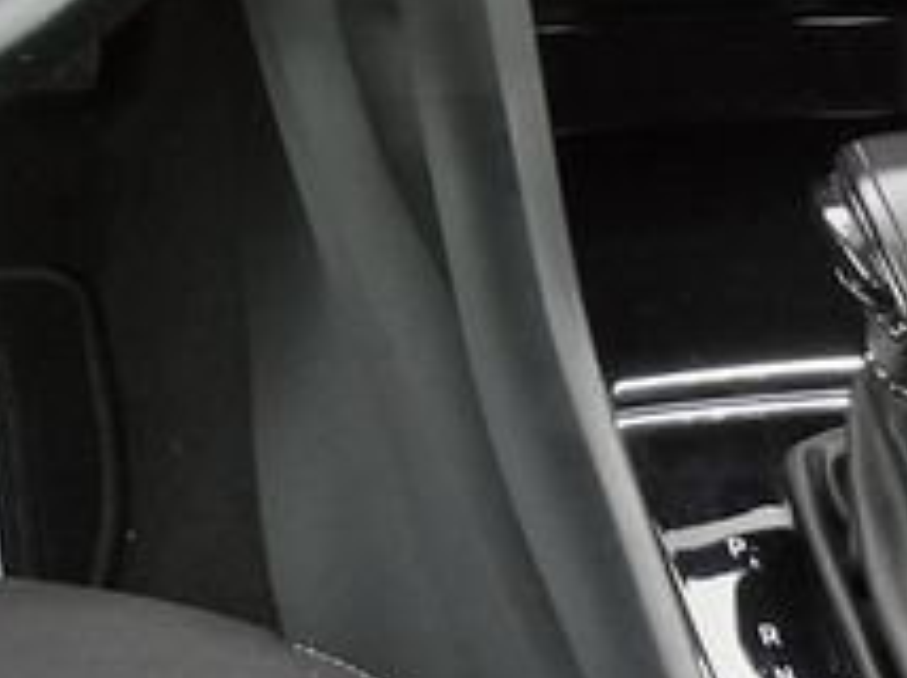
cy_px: -182
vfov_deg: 12.5
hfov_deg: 16.6
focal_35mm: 115
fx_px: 3010
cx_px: -123
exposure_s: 1/16
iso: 114
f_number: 3.2
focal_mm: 4.3
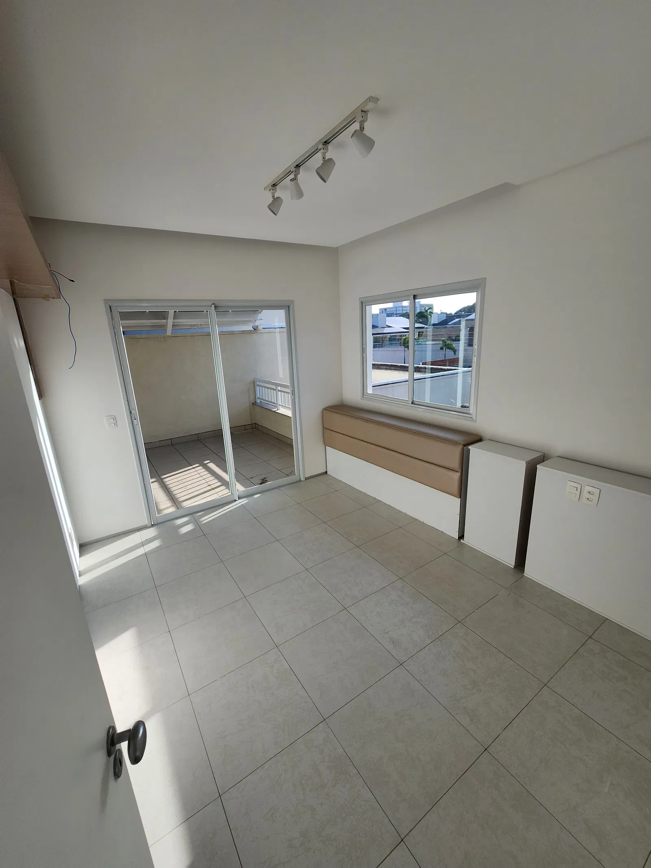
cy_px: 434
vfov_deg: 106.2
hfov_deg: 89.9
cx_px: 326
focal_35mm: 13
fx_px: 326
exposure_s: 1/868
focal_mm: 2.2
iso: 50
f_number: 2.2
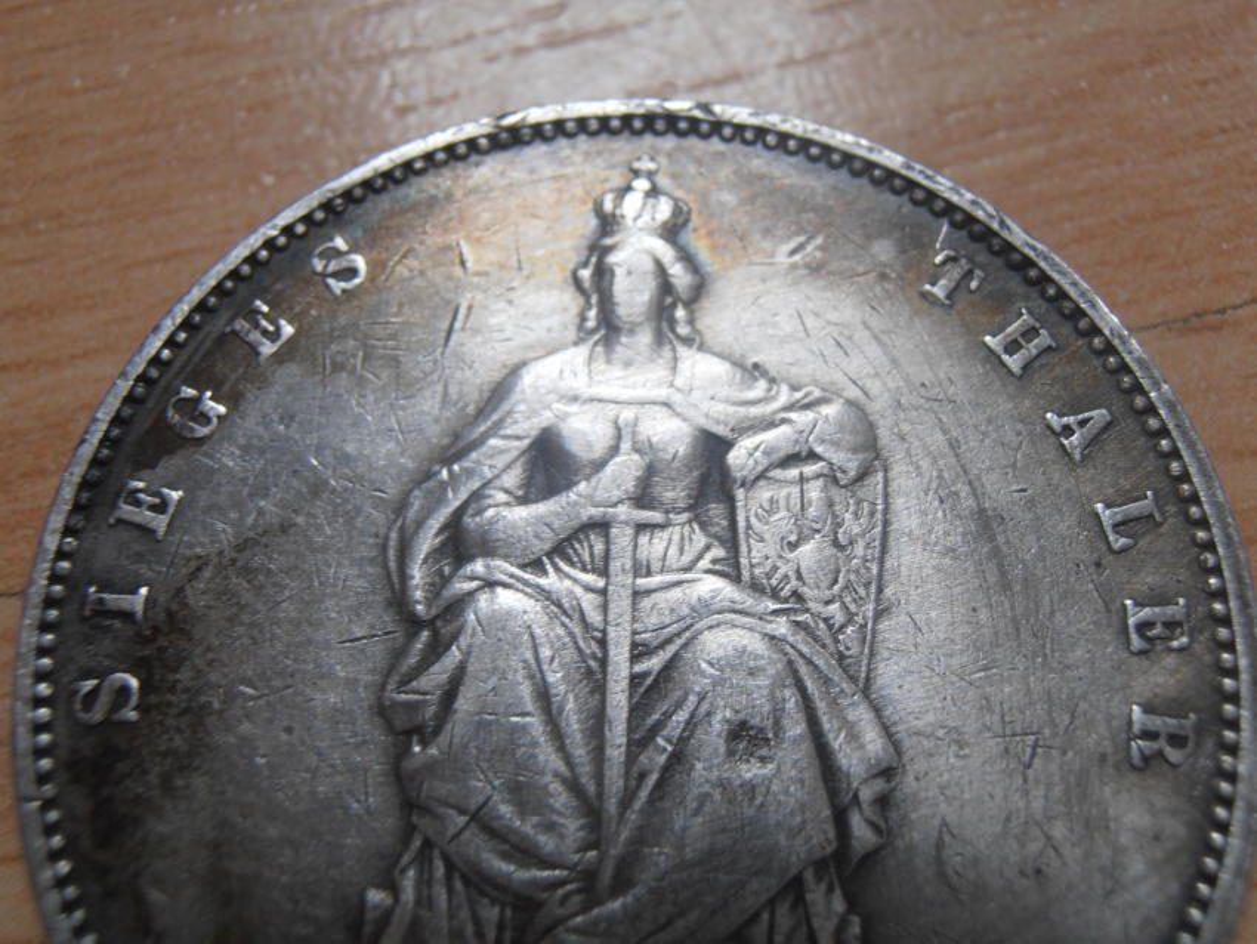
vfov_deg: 38.7
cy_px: 472
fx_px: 1344
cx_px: 628
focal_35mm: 37
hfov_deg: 50.1
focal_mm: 6.61
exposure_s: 1/30
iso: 125
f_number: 3.9
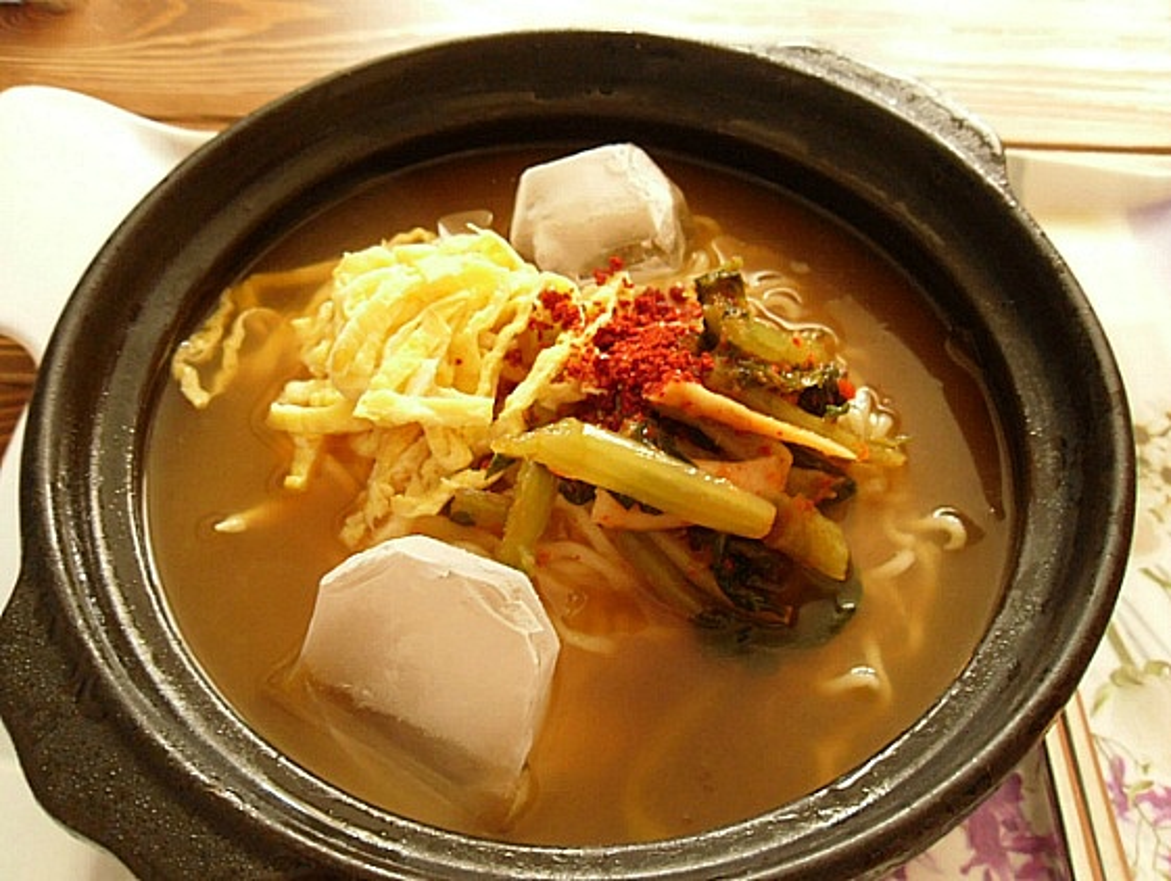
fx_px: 1185
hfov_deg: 52.6
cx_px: 586
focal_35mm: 35
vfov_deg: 40.8
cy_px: 440
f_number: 3.5
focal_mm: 6.3
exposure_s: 1/14
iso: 400
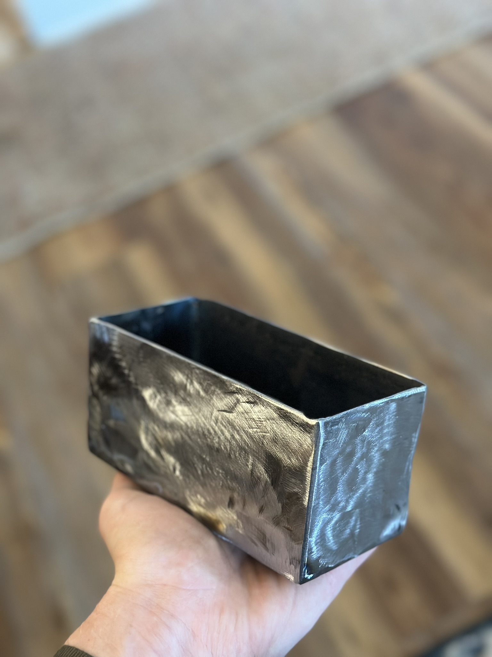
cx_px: 246
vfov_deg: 39.7
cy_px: 328
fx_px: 910
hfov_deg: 30.3
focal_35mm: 48
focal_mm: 6.86
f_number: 1.78
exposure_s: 1/40
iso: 640
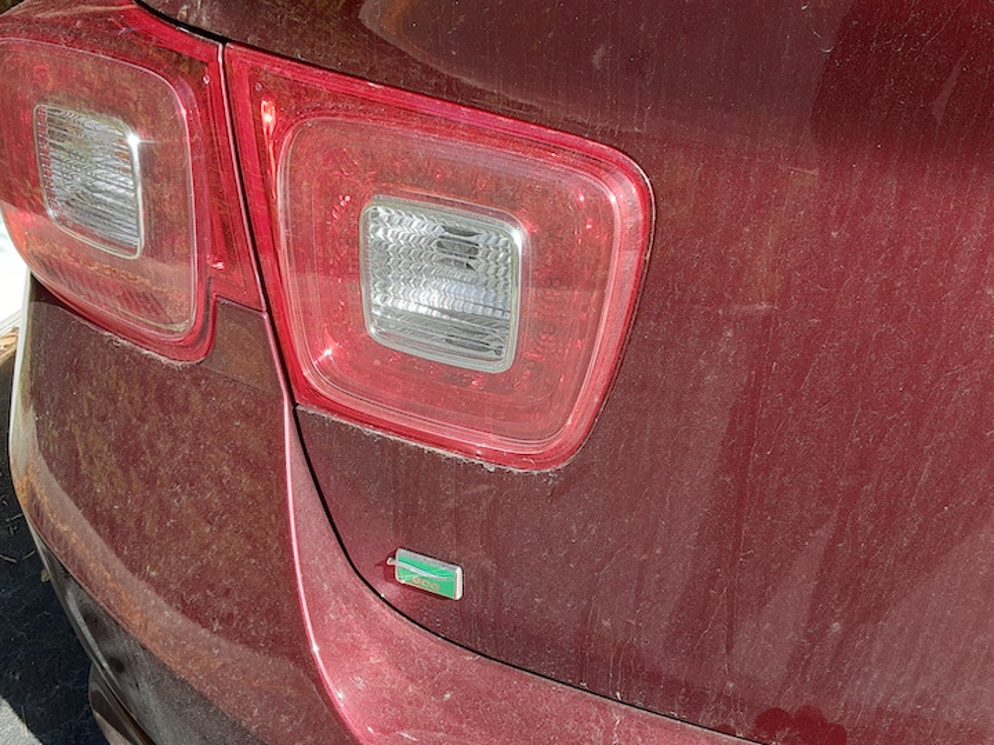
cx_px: 523
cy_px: 381
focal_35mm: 30
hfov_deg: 59.9
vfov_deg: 46.8
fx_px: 861
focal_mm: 2.91
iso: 40
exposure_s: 1/312
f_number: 1.9
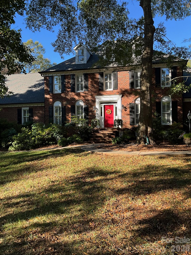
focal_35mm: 29
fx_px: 213
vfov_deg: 61.7
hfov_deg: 48.2
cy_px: 128
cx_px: 96
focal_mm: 3
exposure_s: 1/273
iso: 25
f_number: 1.8
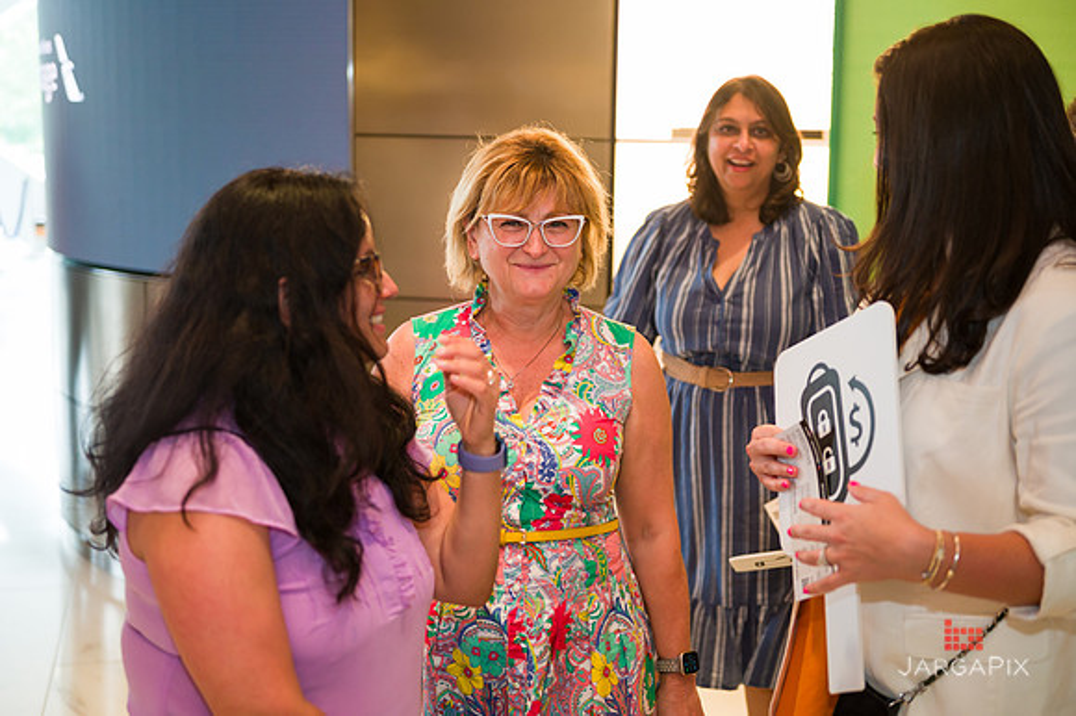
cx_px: 538
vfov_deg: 28.0
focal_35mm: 48
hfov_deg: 41.1
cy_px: 358
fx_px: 1434
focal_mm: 48
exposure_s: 1/200
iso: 800
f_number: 3.2
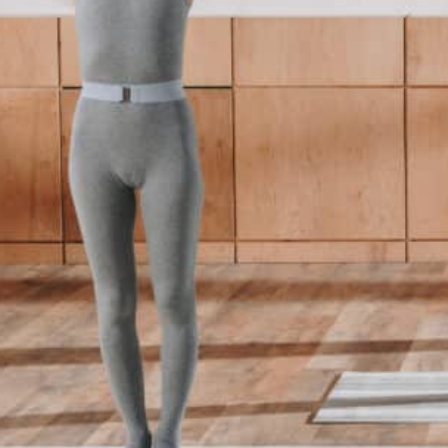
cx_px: 653
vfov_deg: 13.7
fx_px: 1845
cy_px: 49
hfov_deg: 13.2
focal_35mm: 126
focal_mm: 44
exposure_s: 1/200
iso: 320
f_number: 4
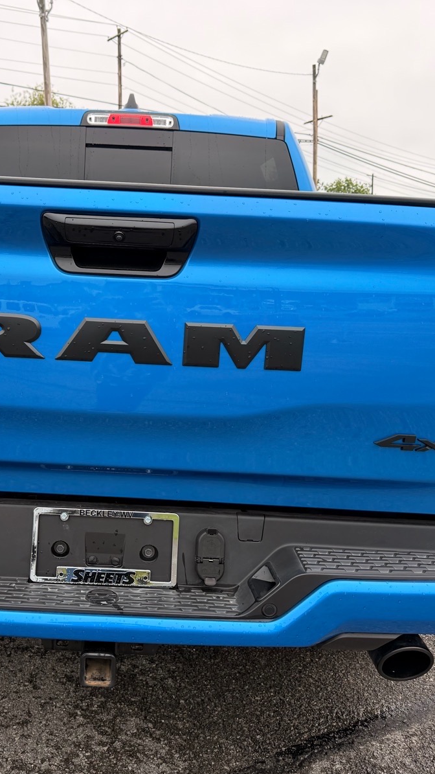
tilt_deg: -4.6
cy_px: 388
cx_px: 115
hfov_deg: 33.1
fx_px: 718
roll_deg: +0.4
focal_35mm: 35
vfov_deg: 56.6
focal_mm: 6.76
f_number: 1.78
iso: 100
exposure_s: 1/909
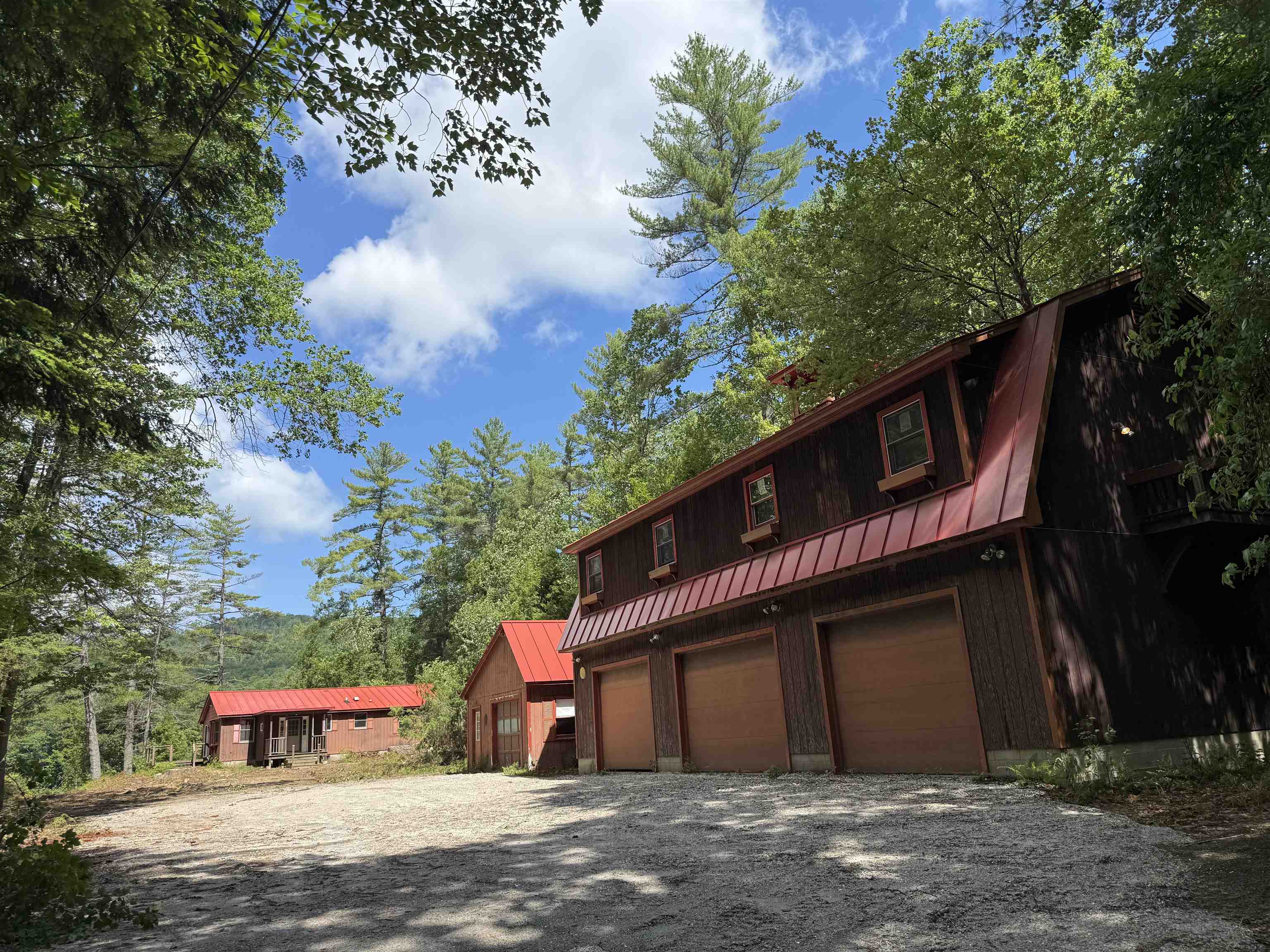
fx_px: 881
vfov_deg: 56.8
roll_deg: +4.3
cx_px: 635
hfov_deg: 71.6
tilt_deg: +16.2
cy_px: 476
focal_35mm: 24
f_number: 1.78
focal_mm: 6.76
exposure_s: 1/2907
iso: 80
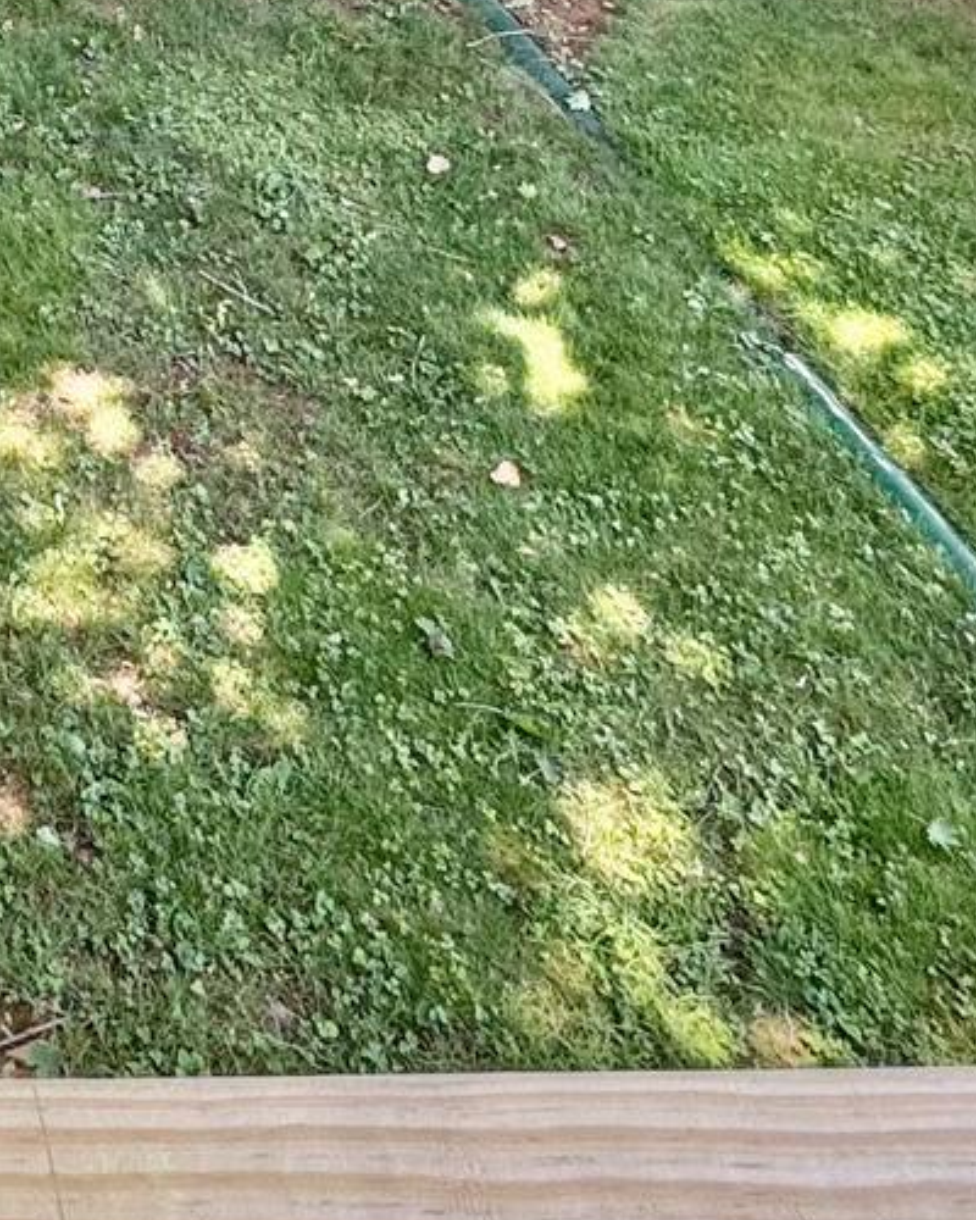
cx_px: -493
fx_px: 2022
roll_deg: +3.4
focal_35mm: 56
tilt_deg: -27.7
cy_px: -349
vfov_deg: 28.0
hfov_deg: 22.3
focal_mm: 2.22
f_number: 2.2
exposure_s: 1/99
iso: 80
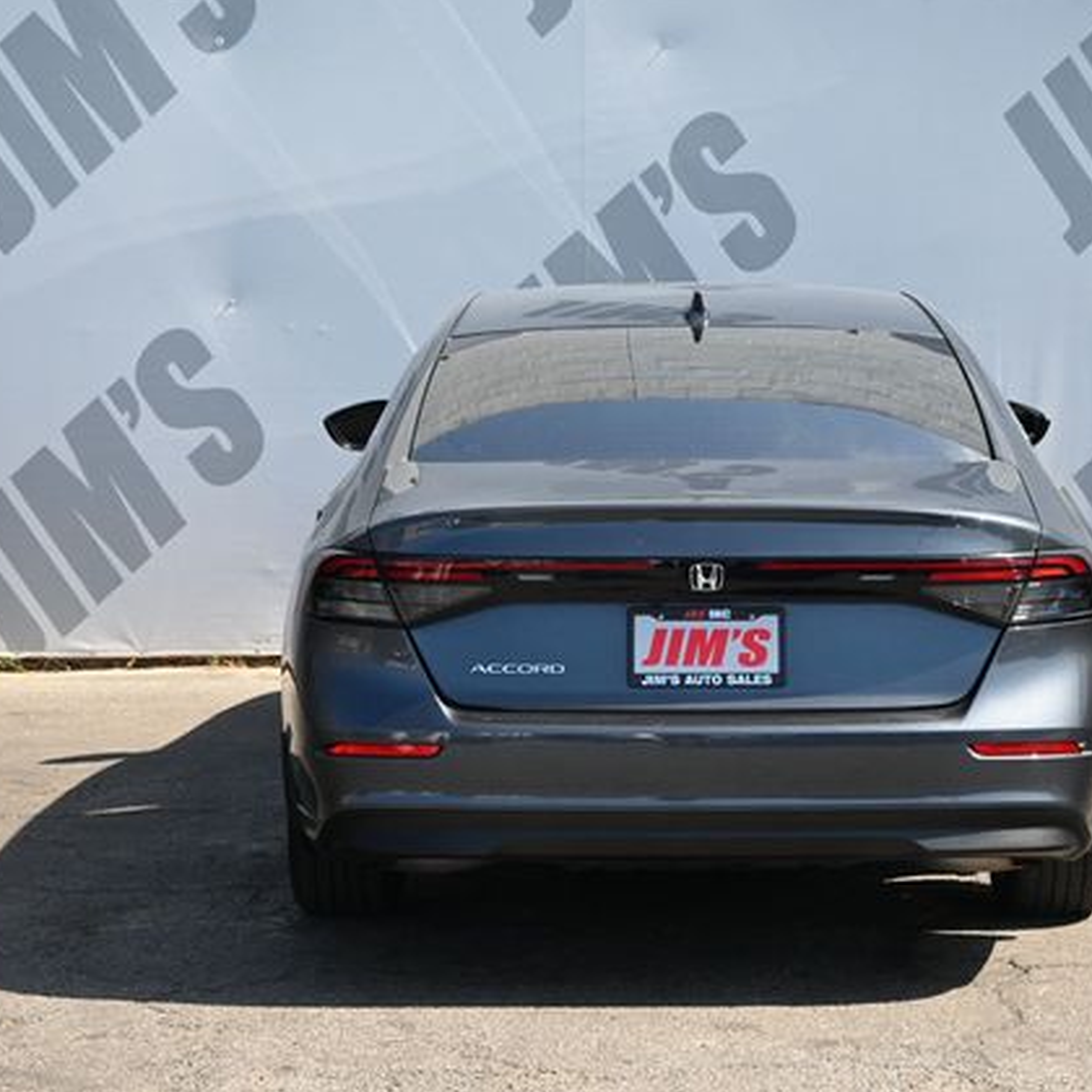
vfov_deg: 21.7
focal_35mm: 80
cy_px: 541
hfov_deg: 21.7
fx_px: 2843
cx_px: 710
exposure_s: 1/250
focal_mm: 41
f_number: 5.6
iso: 250
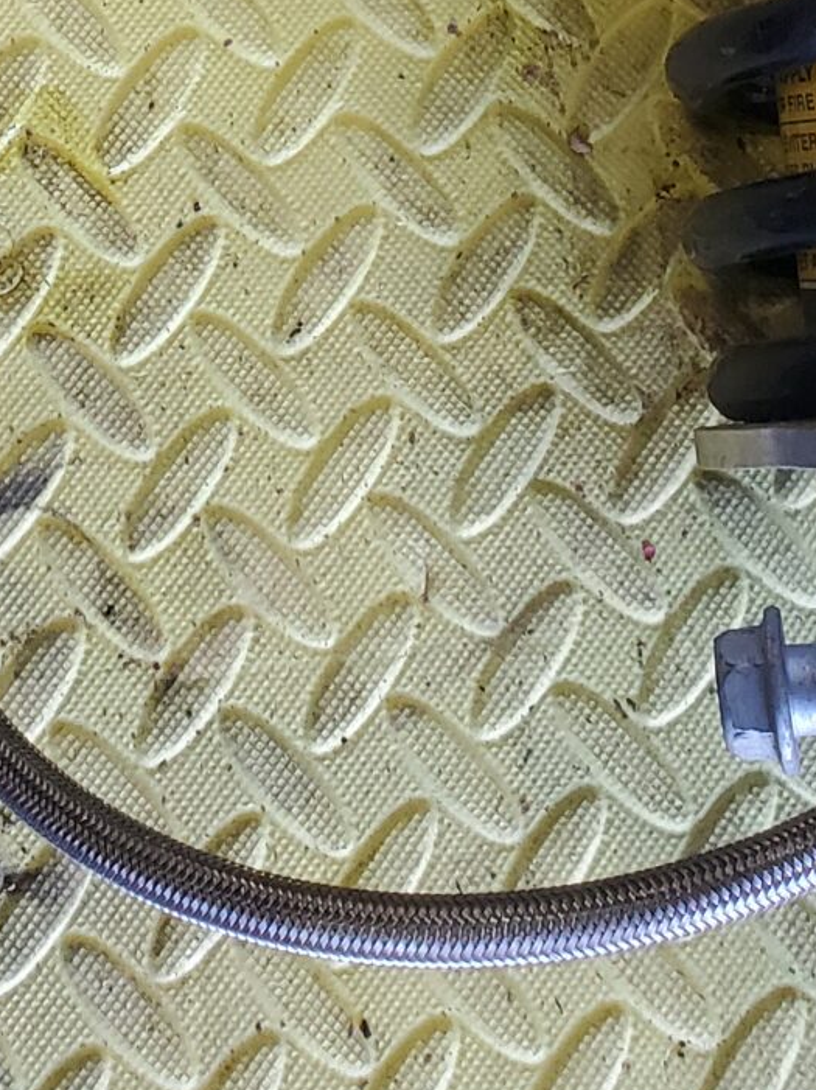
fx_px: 2989
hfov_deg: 15.5
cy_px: -880
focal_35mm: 95
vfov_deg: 17.0
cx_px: 183
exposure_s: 1/120
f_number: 2.4
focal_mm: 4.3
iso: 250
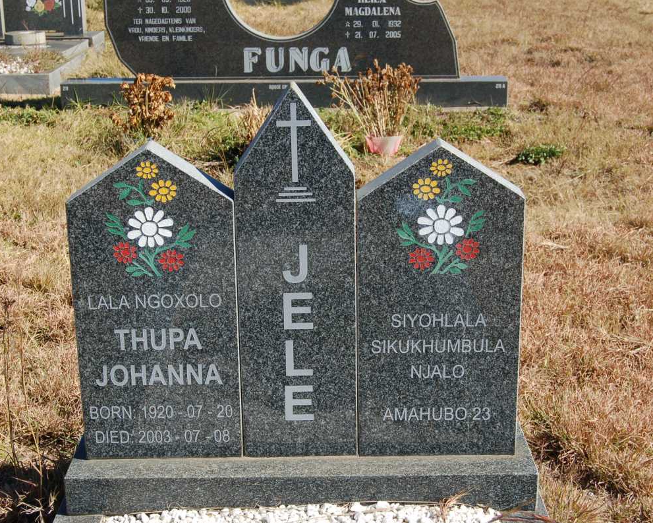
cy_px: 262
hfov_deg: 31.7
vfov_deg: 25.6
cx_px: 308
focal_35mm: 60
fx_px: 1151
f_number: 6.3
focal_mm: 35
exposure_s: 1/400
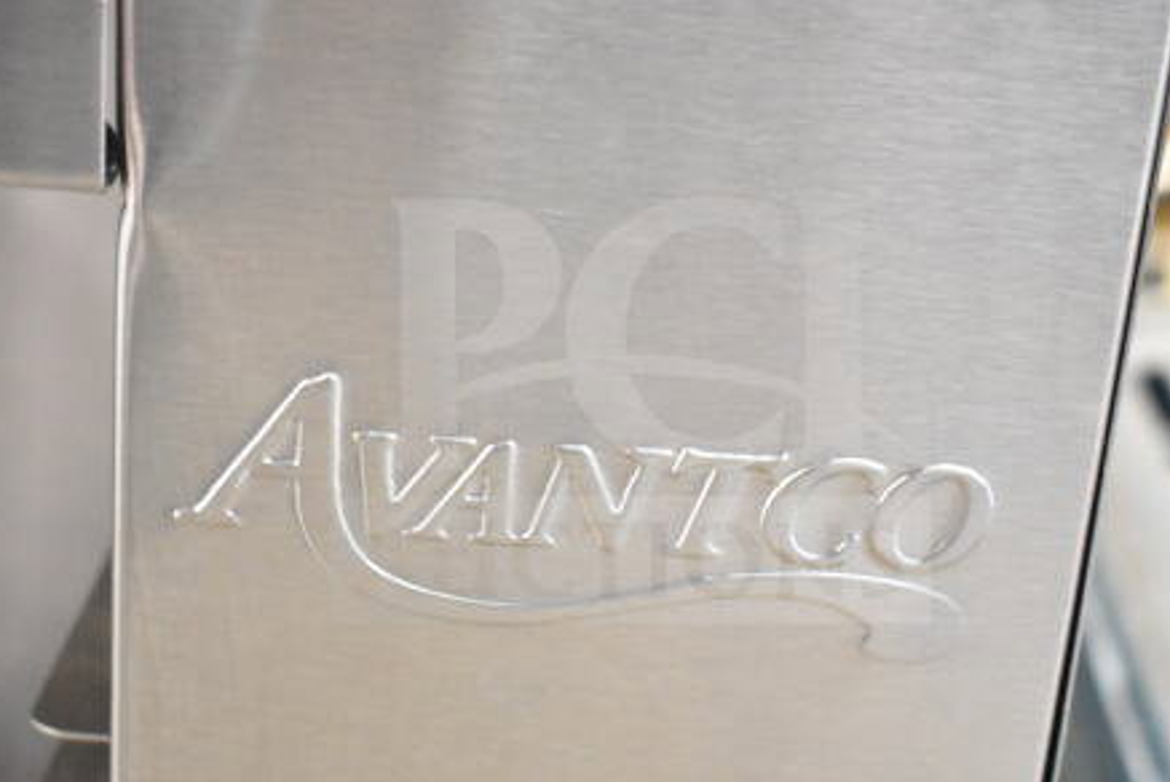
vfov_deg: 20.3
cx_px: 629
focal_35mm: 67
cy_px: 411
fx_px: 2179
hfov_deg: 30.0
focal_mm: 32
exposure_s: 1/50
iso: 9000
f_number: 4.5
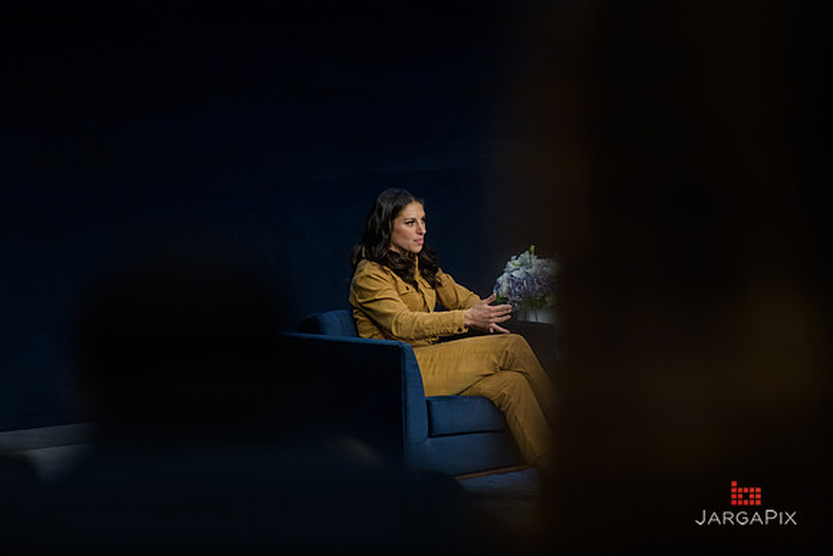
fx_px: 4629
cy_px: 278
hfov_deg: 10.3
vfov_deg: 6.9
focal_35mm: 200
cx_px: 416
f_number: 3.2
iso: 1600
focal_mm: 200
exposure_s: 1/250
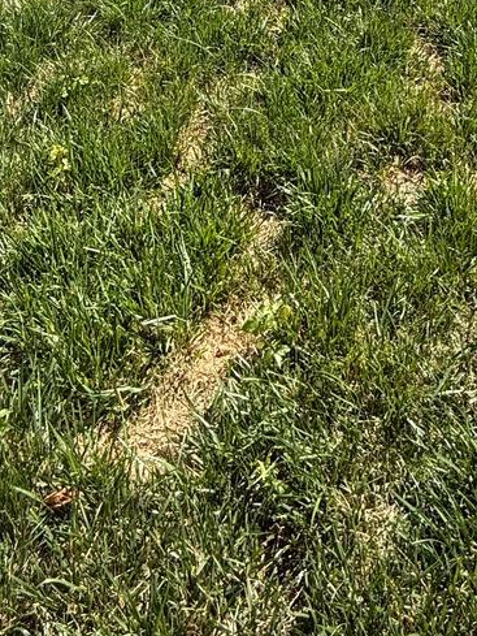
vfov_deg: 33.3
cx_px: 250
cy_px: -163
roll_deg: -2.4
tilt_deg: -10.5
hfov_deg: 32.9
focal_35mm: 44
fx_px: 808
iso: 50
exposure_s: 1/955
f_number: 2.2
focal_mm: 2.22
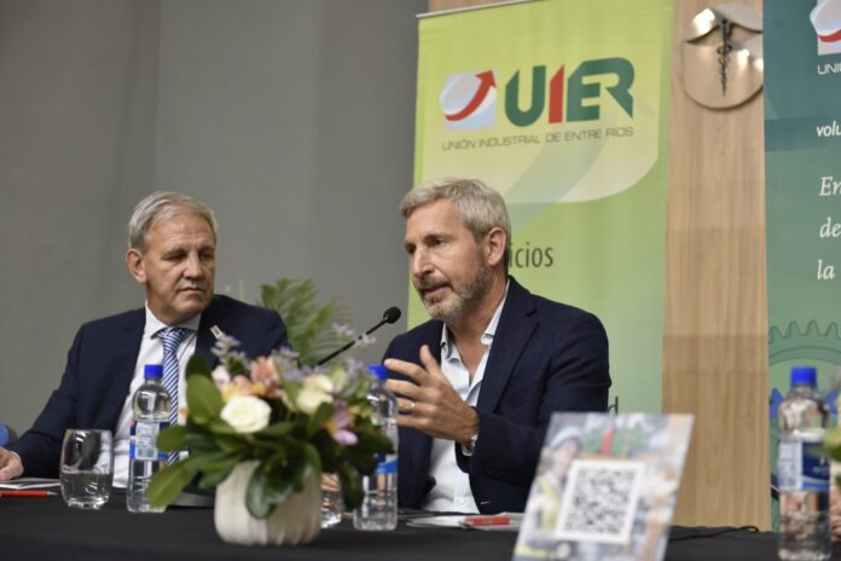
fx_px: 1635
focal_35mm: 70
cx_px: 420
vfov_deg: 19.5
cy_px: 280
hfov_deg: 28.8
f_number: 4
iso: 2000
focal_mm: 70
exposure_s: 1/80
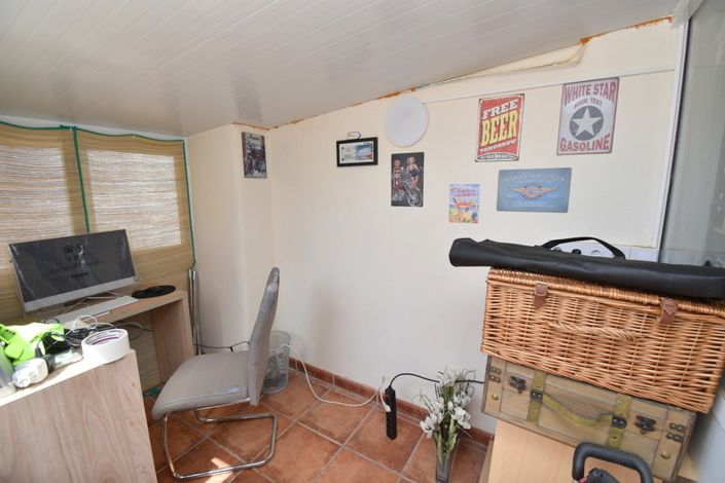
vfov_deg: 77.3
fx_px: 302
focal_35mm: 15
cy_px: 242
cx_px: 362
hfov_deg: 100.4
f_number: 5.6
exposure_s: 1/250
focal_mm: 10
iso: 200
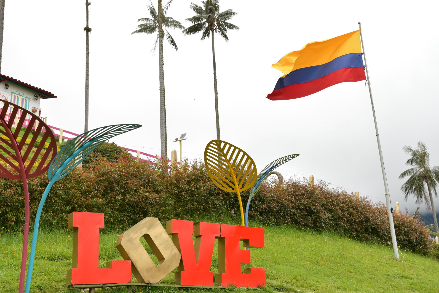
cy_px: 146
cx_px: 220
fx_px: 585
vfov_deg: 28.1
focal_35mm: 48
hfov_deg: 41.1
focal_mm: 32
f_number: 7.1
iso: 100
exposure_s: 1/200
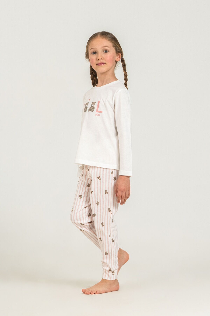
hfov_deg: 12.2
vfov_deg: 18.3
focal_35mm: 112
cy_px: 158
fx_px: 980
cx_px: 105
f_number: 7.1
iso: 250
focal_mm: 75
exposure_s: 1/160
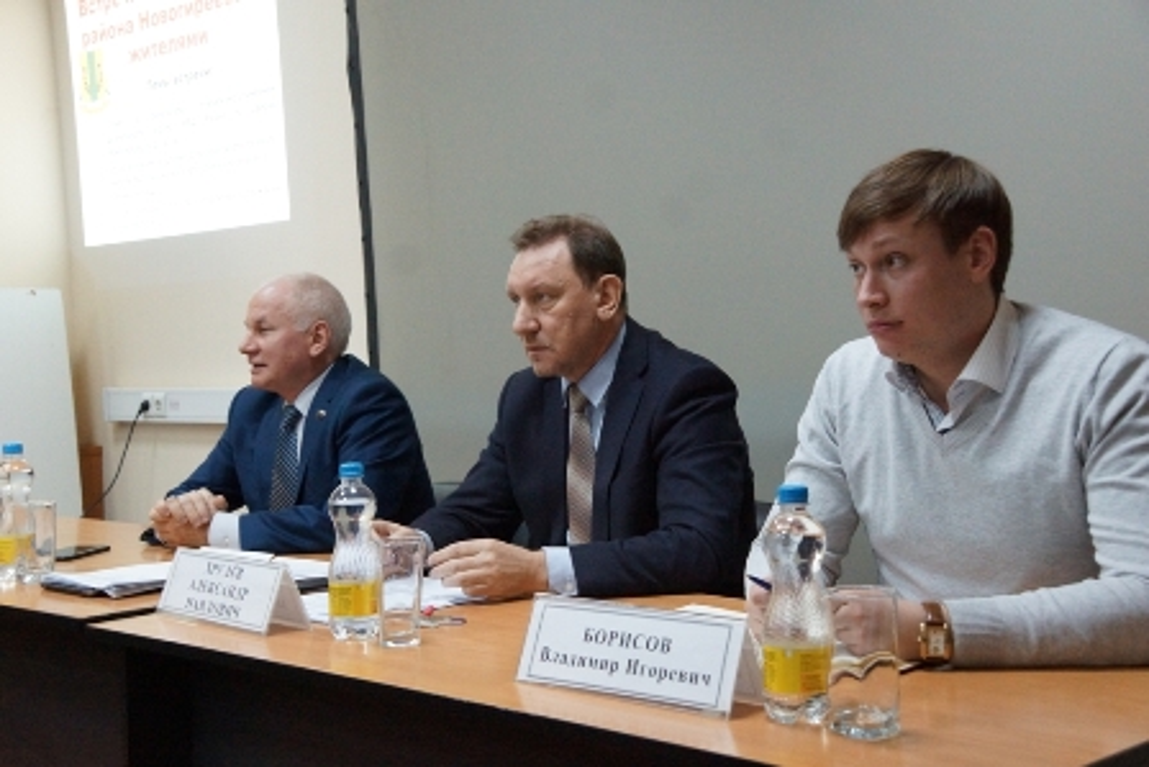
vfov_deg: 29.9
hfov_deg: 43.6
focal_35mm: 45
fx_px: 1437
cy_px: 384
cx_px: 574
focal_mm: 30
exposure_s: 1/100
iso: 2500
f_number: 5
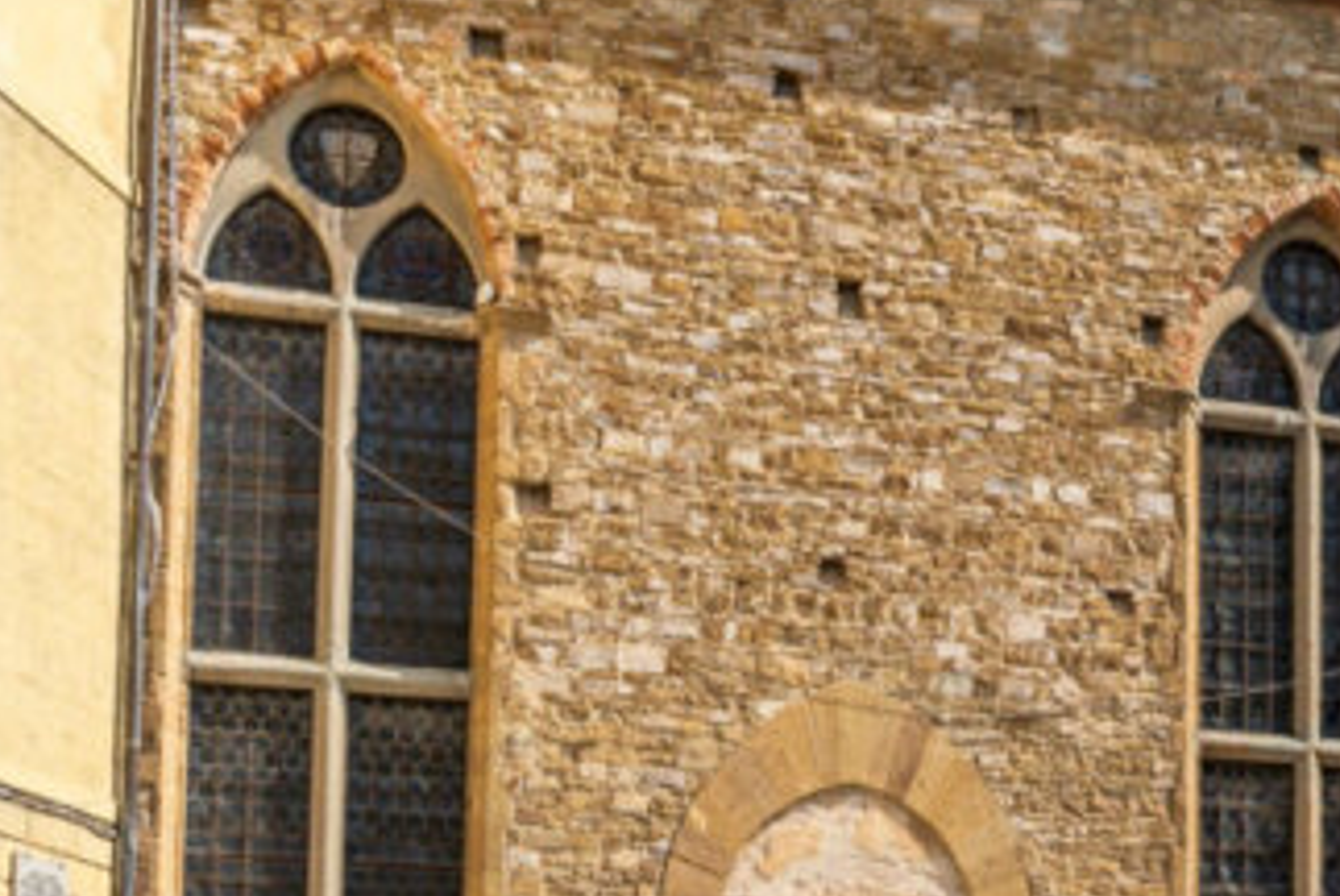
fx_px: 2831
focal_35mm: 76
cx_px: 1680
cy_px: 197
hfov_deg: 23.8
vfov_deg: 17.8
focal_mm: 24
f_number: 6.3
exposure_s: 1/400
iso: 100
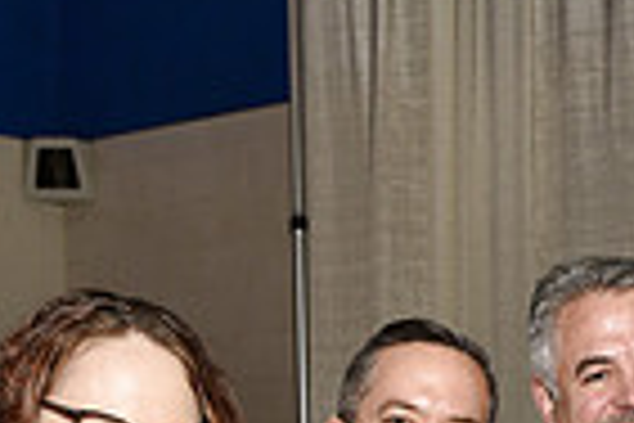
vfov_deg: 10.6
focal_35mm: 119
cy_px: 839
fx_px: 2096
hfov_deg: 17.0
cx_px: 544
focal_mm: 29
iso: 200
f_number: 5
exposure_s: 1/60
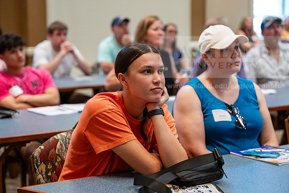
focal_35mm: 82
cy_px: 96
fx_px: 658
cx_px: 144
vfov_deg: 16.7
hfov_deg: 24.8
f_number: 3.2
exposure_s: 1/250
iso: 3200
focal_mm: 82
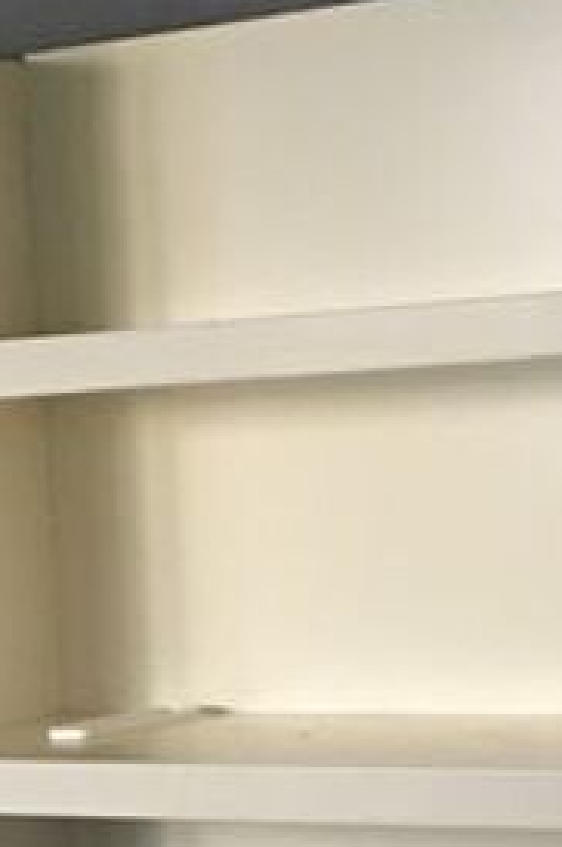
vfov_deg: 13.3
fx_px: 3451
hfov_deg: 9.3
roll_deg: +4.1
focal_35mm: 147
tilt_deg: -11.5
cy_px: 1192
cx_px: 0
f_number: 2.2
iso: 80
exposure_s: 1/17
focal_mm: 4.15
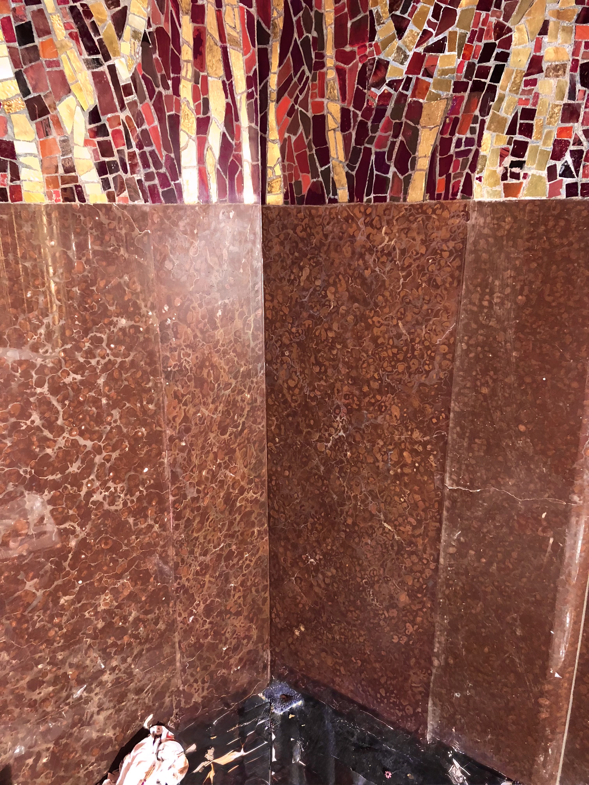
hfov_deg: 49.7
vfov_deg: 63.4
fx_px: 635
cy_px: 392
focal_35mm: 28
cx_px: 294
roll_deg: -0.4
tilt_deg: -19.1
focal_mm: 3.99
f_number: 1.8
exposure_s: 1/15
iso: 100
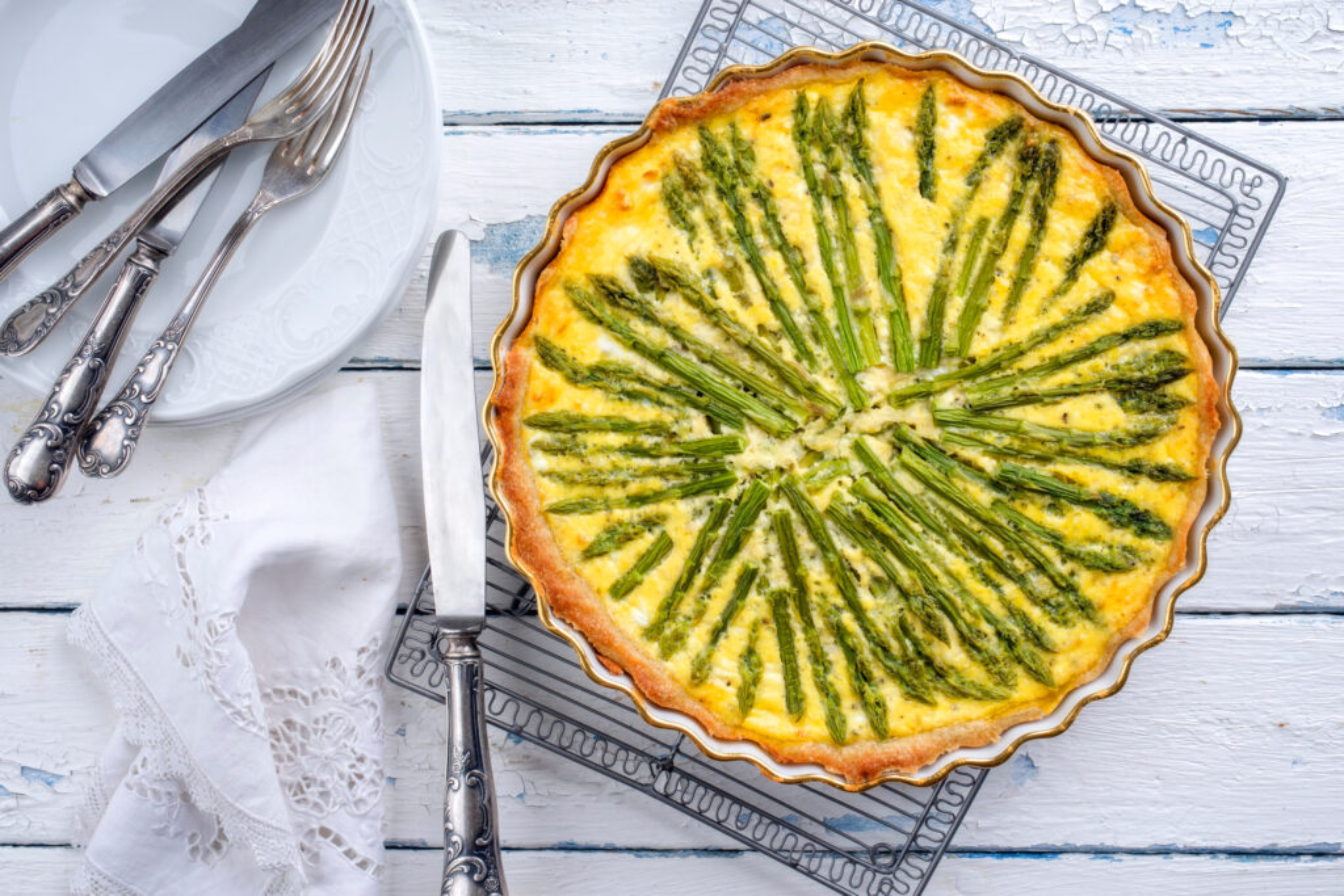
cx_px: 672
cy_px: 448
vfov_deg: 27.0
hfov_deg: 39.6
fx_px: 1867
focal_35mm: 50
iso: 200
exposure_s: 1/200
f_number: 9
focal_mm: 50
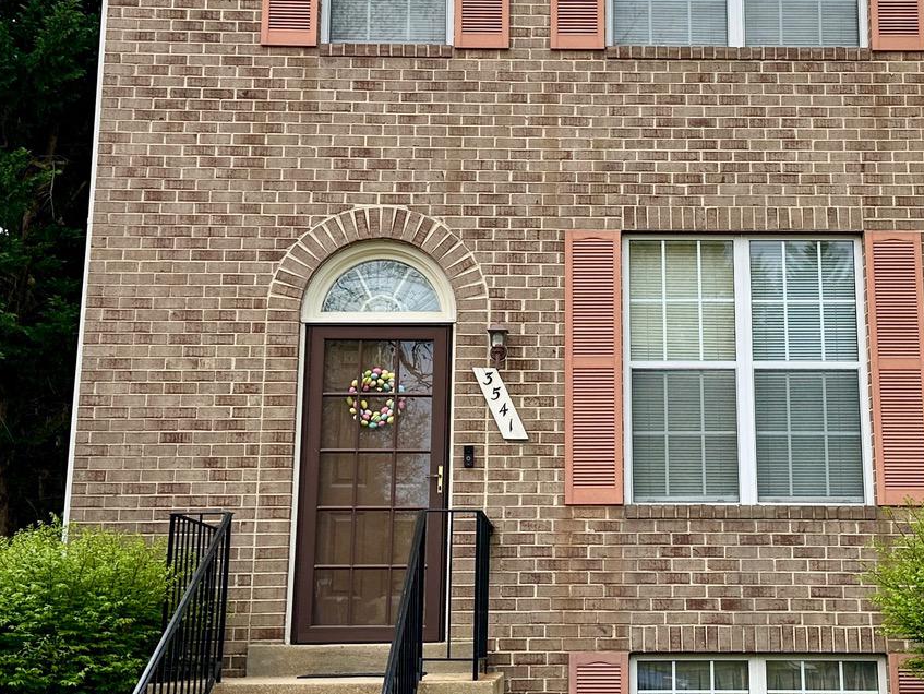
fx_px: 1549
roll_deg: -0.4
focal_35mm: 58
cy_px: 291
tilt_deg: +14.8
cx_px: 602
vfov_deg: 25.2
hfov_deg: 33.0
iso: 80
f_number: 1.78
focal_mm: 6.86
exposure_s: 1/663
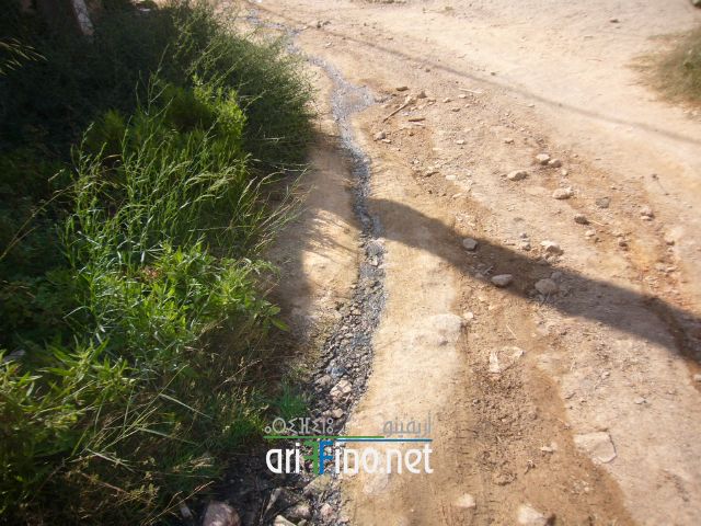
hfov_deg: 63.4
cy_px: 263
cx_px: 350
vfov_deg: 49.7
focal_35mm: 28
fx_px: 567
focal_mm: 4.6
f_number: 5.6
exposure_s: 1/250
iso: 80
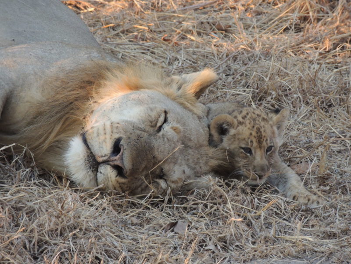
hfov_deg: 4.0
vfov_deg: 3.0
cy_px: 132
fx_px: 5070
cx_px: 176
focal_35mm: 500
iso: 400
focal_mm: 89.1
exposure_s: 1/160
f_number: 4.9
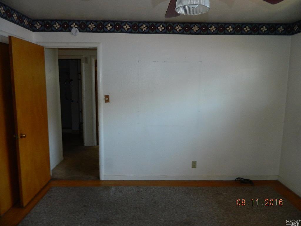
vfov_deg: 54.9
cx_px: 150
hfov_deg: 69.4
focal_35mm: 25
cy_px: 113
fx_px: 217
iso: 200
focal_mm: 4.5
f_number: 3.1
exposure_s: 1/30
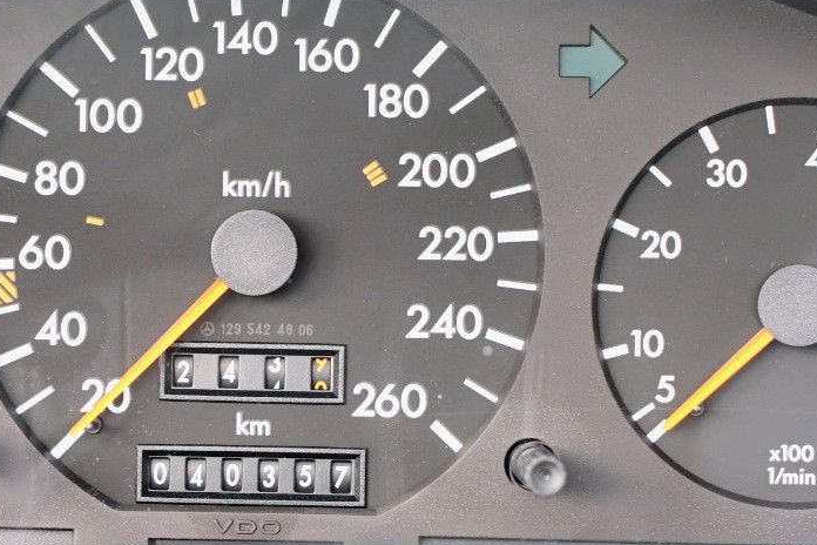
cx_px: 188
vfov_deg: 11.3
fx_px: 2746
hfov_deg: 16.8
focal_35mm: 121
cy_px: 244
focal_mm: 35
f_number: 2.8
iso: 800
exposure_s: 1/160
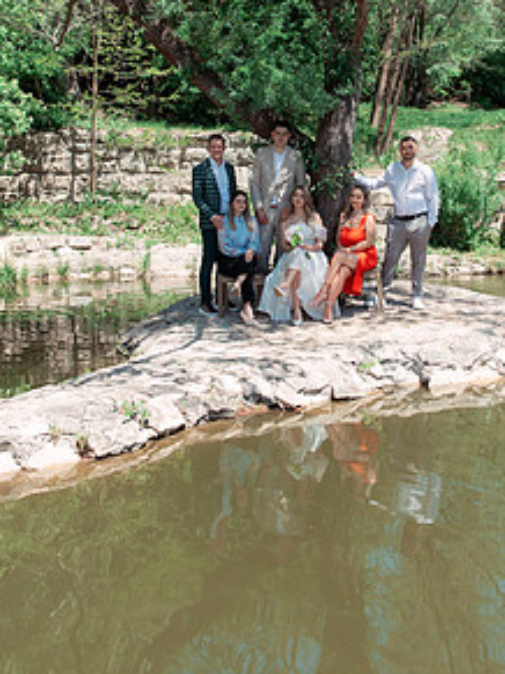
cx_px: 285
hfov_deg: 28.0
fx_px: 1012
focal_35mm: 52
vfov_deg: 36.2
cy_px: 197
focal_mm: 35
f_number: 4.5
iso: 125
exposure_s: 1/1600
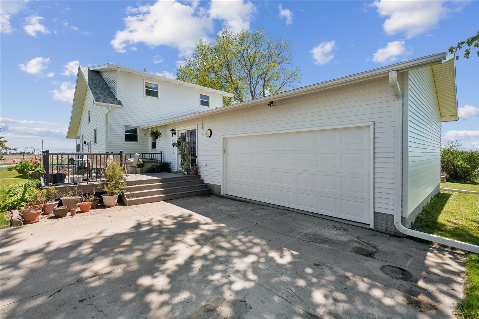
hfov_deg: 96.7
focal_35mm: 16
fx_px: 213
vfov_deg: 73.7
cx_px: 240
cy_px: 160
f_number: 10
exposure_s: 1/500
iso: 400
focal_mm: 16
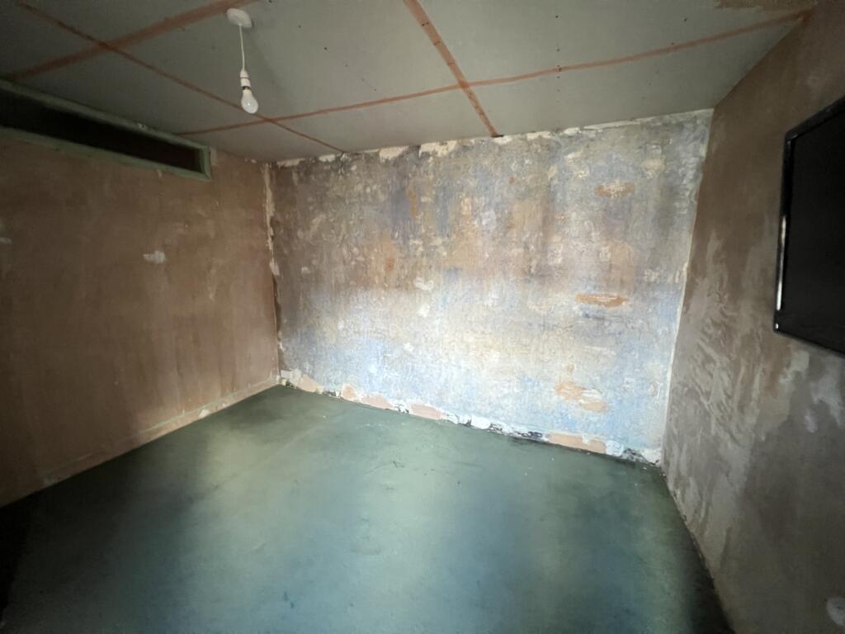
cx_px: 422
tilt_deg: -11.1
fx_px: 317
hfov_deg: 106.2
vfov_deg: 89.9
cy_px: 317
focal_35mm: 13
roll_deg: -1.2
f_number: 1.8
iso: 1000
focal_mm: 1.57
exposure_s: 1/41
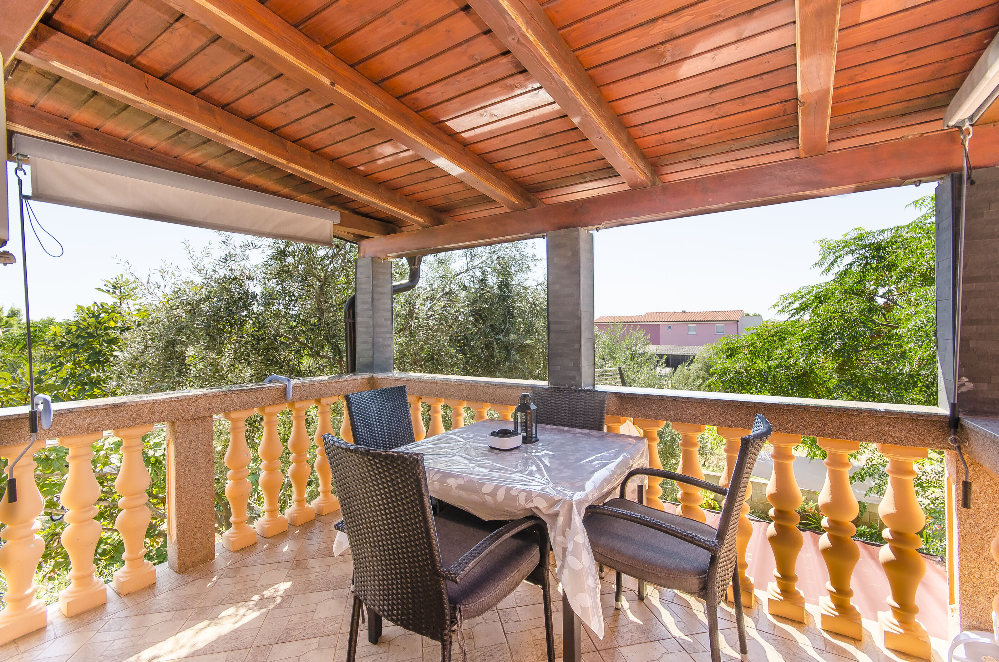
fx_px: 415
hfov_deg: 100.5
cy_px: 331
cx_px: 500
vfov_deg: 77.1
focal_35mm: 15
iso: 100
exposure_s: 1/200
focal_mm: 10
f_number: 8
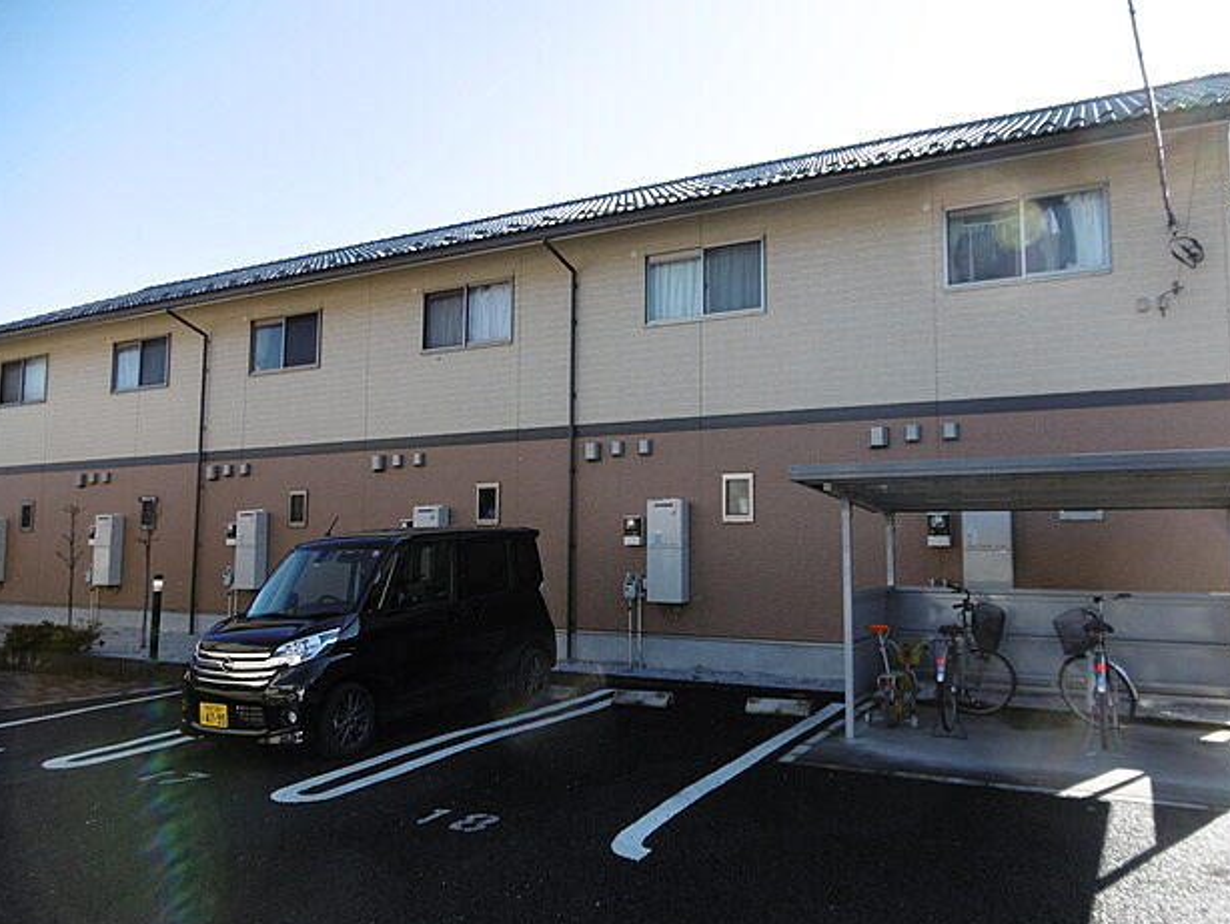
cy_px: 465
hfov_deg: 69.4
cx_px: 631
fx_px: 889
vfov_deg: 54.9
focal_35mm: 25
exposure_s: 1/500
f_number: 3.1
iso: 100
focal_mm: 4.3
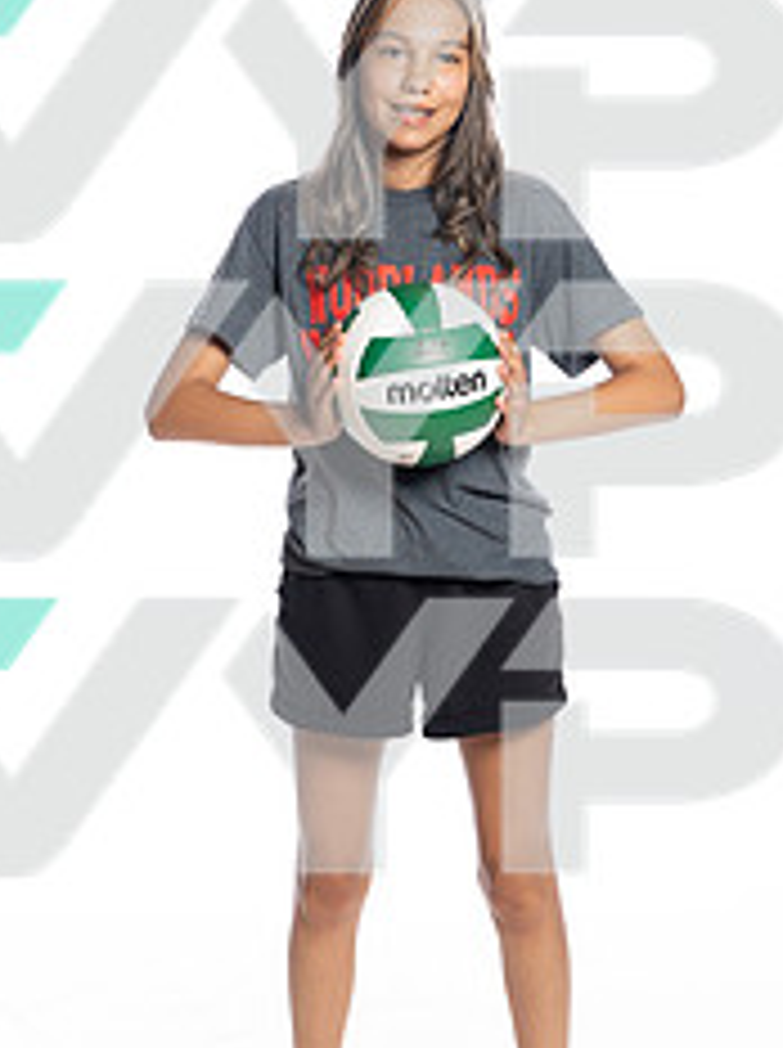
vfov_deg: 21.1
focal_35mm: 93
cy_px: 423
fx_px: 2813
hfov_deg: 15.8
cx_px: 459
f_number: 8
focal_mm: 50
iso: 400
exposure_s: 1/250
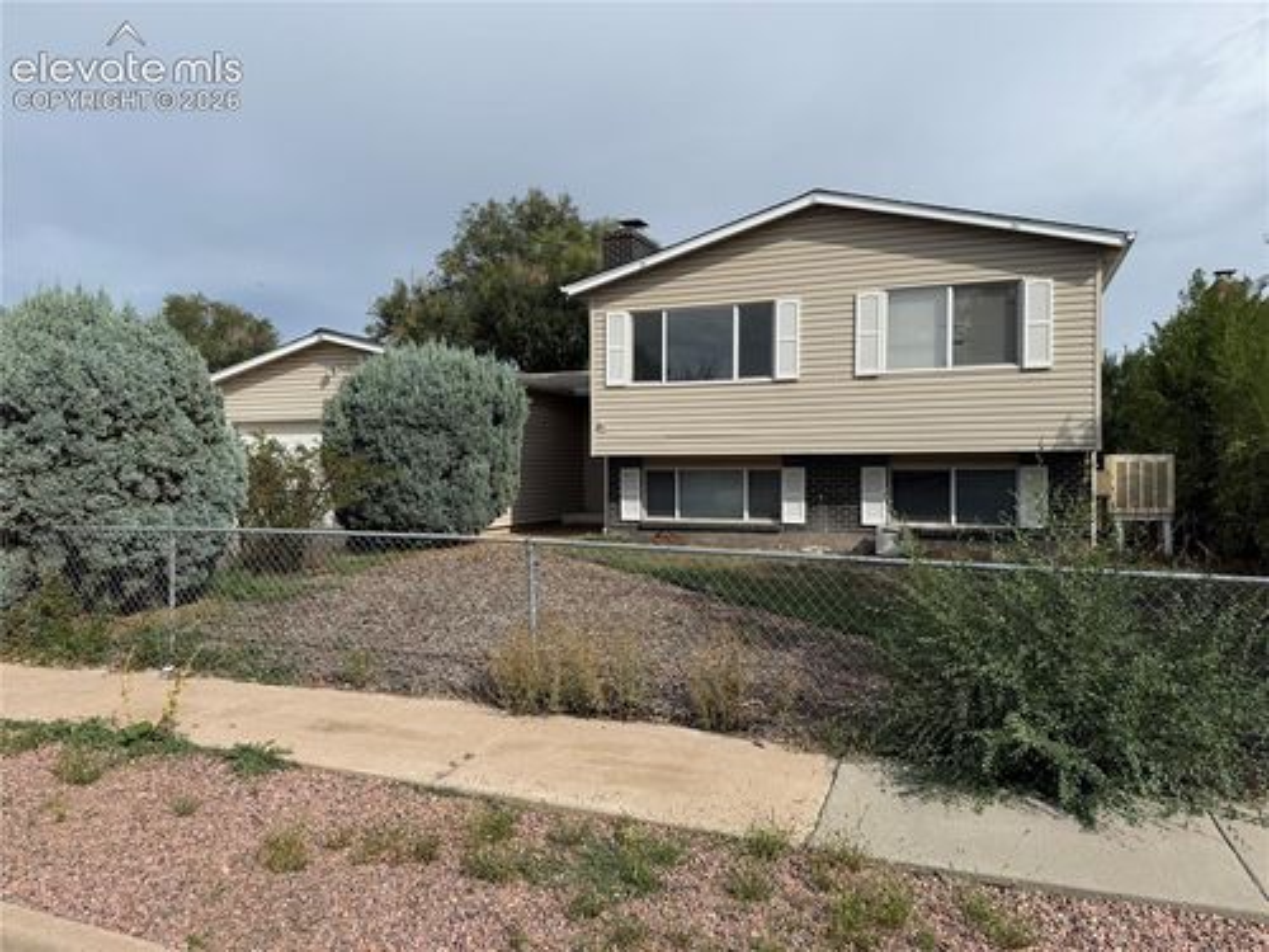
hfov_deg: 71.6
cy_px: 476
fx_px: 880
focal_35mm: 24
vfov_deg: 56.8
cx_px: 634
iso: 80
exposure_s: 1/6173
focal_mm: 6.76
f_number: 1.78
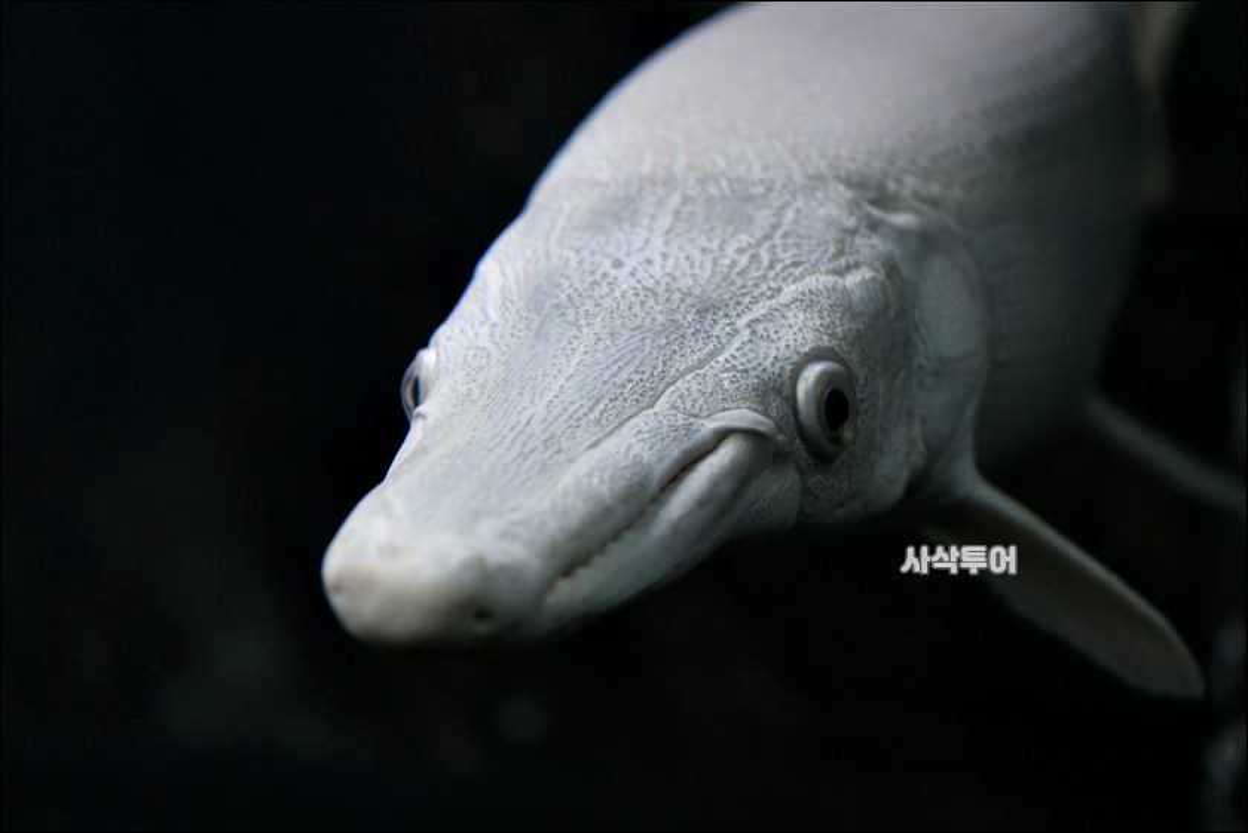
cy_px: 416
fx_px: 2428
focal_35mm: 70
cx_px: 624
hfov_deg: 28.8
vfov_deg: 19.5
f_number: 5.6
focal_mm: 70
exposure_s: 1/125
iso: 5000
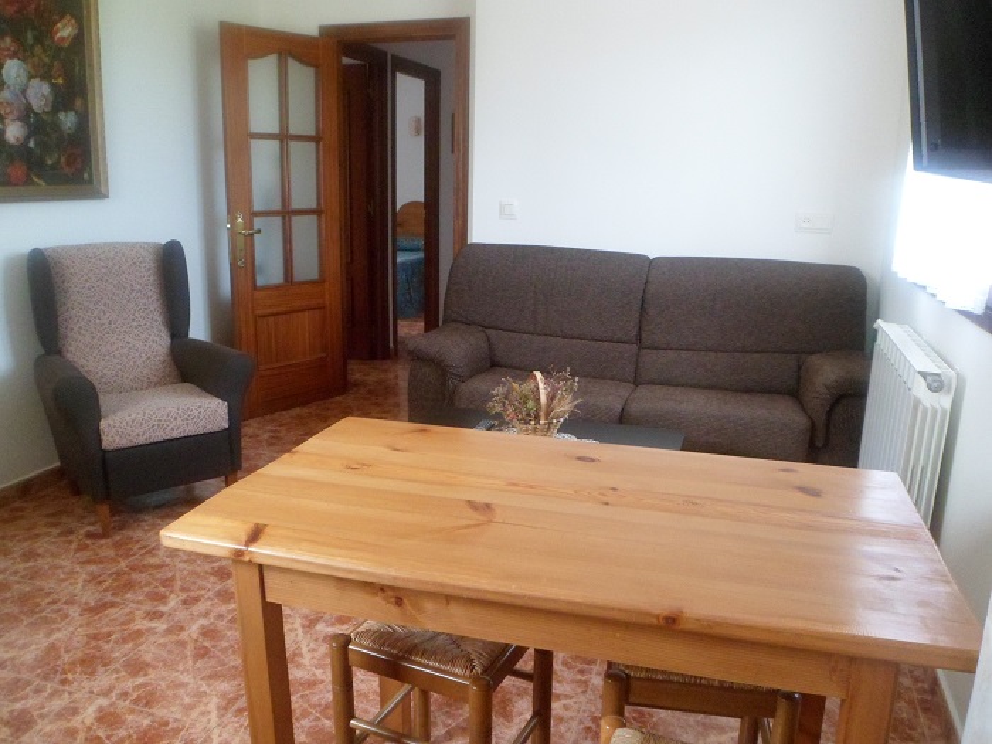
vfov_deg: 51.4
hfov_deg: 65.3
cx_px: 496
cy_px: 372
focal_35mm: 27
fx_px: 774
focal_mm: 4.9
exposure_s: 1/45
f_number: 3.3
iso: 400
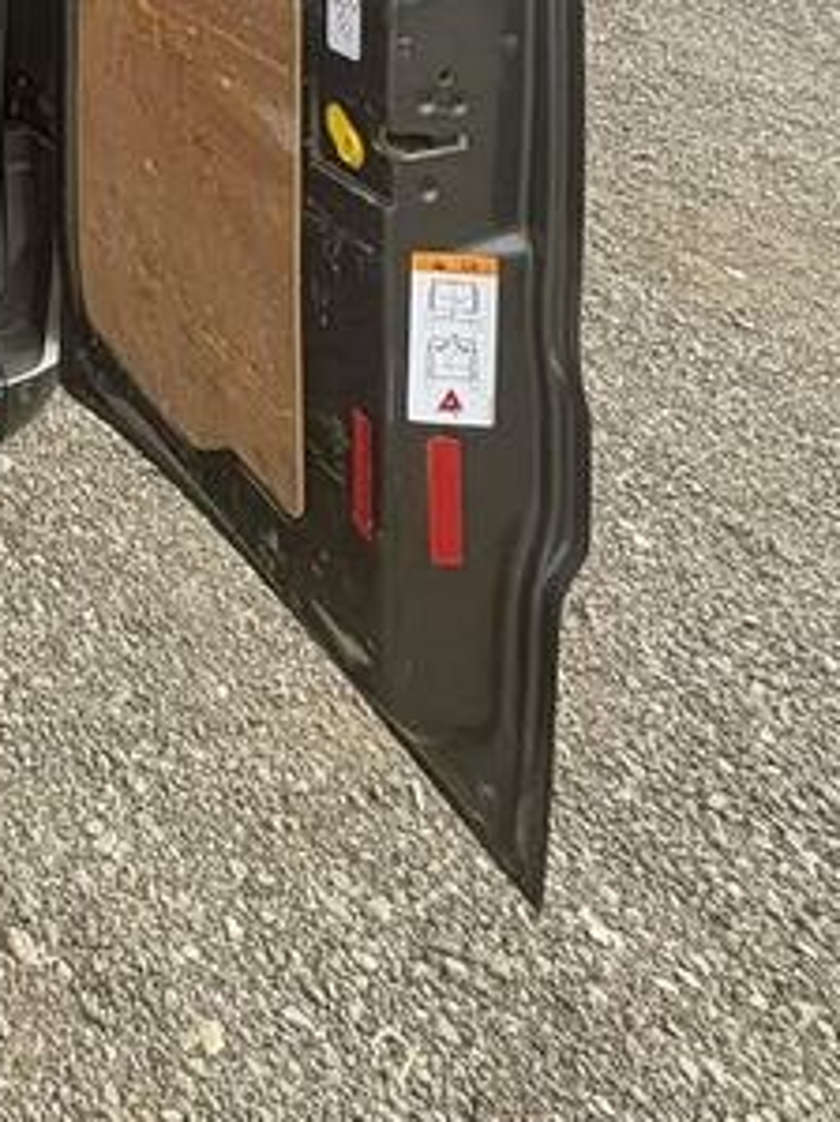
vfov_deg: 33.2
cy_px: -330
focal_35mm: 42
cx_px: -412
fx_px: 1360
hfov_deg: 25.8
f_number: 2.2
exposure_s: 1/297
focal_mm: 2.22
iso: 64
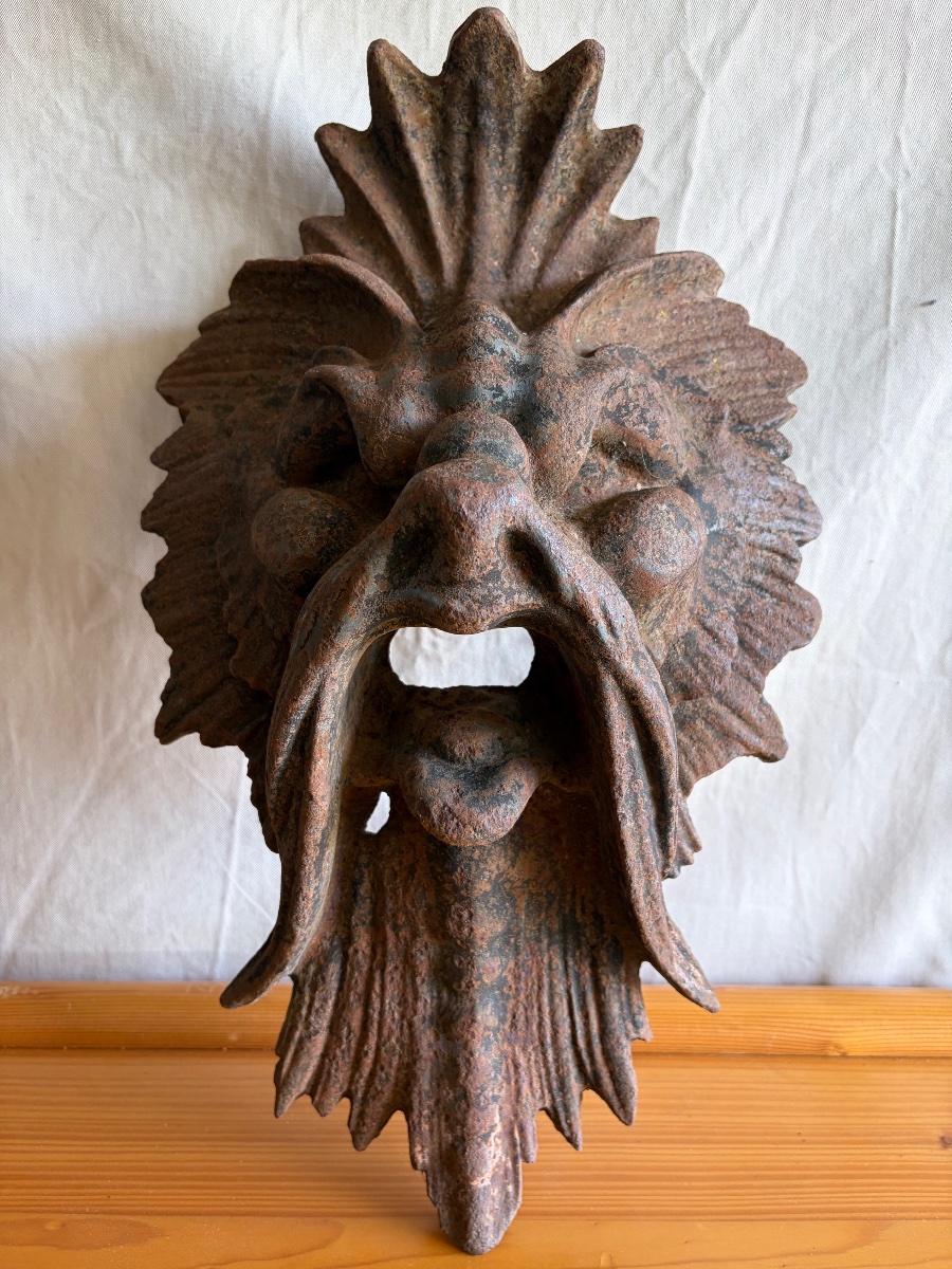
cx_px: 476
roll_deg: -1.0
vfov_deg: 67.3
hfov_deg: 53.1
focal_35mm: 26
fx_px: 953
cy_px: 634
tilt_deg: -17.3
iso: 125
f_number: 1.6
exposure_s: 1/60
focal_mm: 5.96
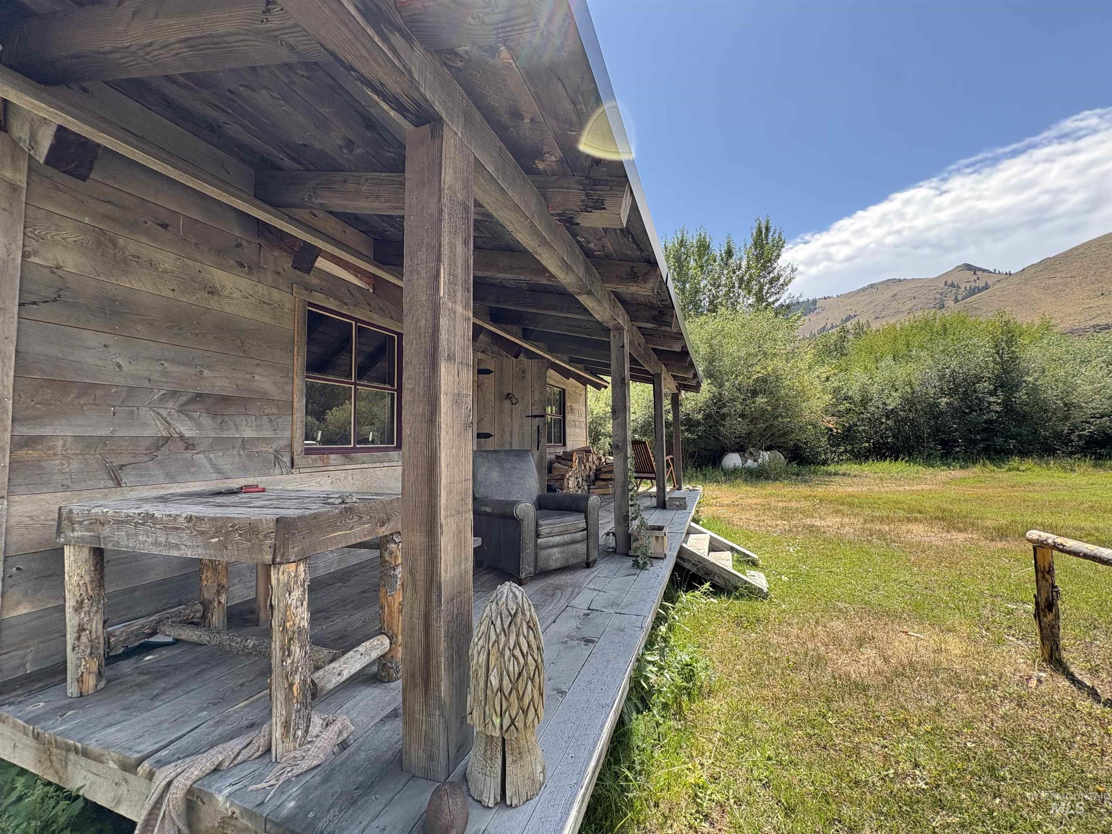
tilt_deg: +3.9
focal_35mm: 14
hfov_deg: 102.1
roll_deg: +1.2
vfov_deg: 85.7
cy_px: 417
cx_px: 556
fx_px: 450
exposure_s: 1/392
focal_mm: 2.22
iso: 64
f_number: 2.2
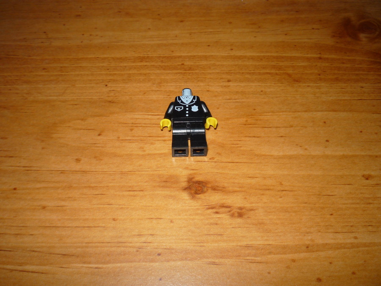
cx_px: 190
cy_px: 143
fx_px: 352
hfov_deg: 56.8
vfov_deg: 44.2
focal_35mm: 32
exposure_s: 1/30
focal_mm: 5.2
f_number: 4
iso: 100
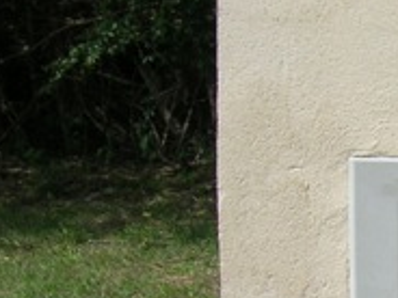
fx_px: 1702
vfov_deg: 10.0
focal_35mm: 148
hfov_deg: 12.1
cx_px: 748
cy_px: 177
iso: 50
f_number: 4.9
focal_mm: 5.7
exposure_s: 1/412
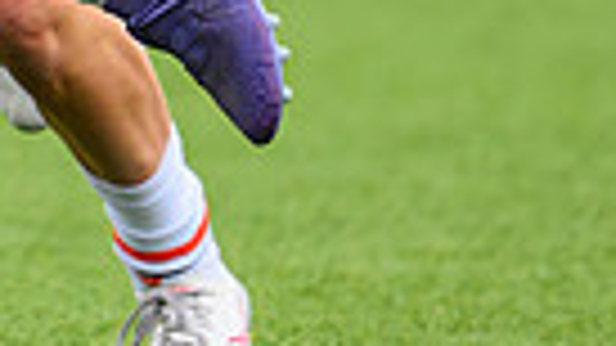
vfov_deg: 0.6
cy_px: -578
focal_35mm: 2102
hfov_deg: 1.0
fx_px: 34327
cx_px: -292
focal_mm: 400
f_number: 2.8
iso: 800
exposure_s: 1/1600
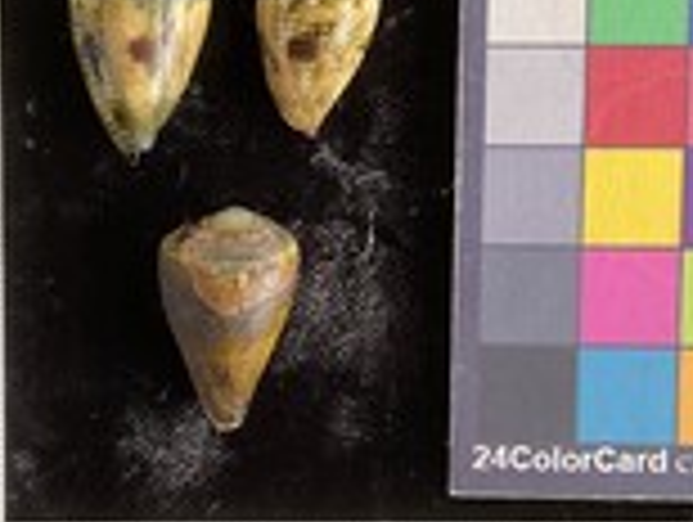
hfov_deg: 29.2
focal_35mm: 66
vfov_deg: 22.3
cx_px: 266
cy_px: 277
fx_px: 1323
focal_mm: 3
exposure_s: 1/60
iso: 80
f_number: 1.8
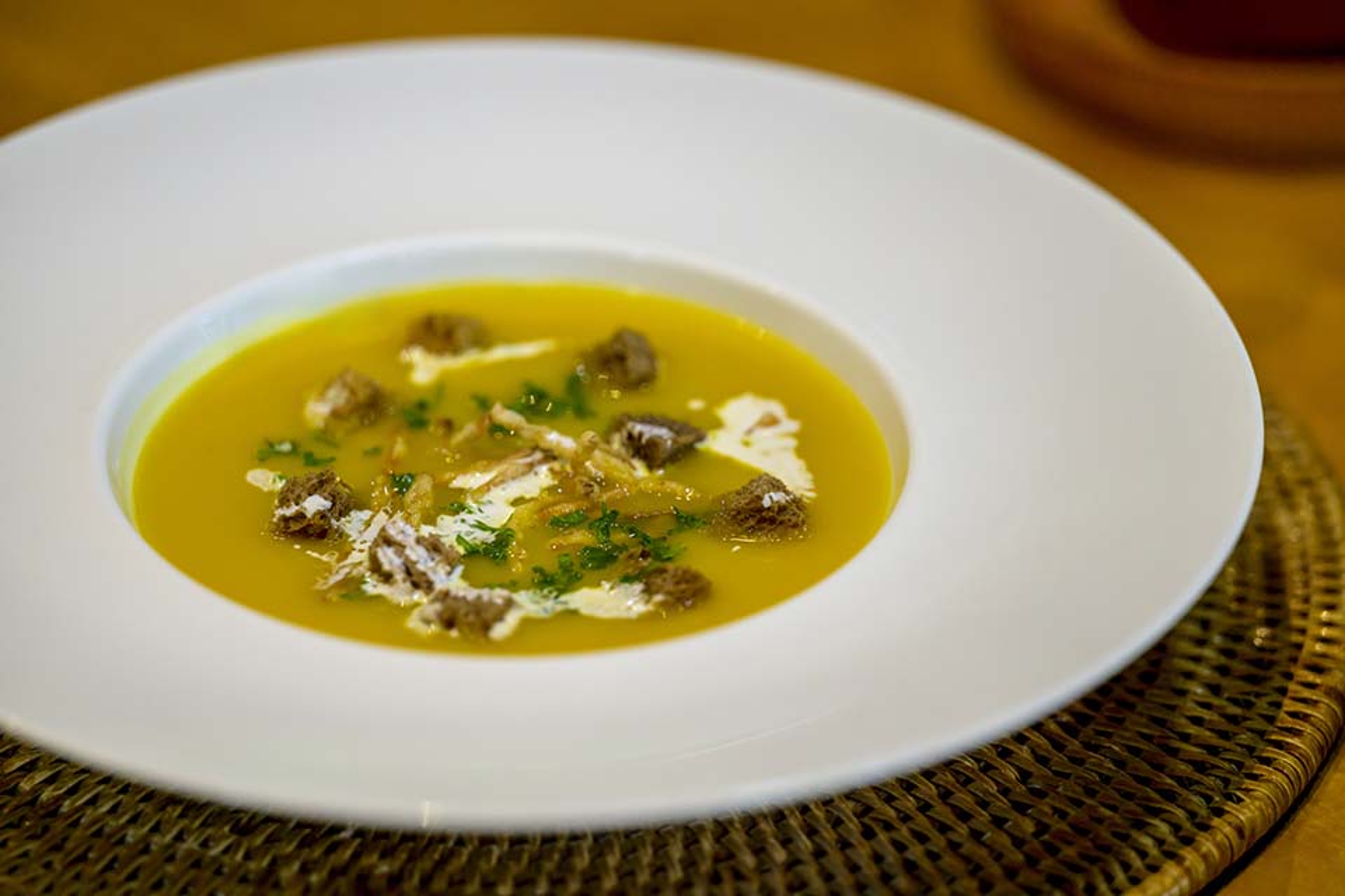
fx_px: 7098
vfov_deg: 7.2
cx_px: 672
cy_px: 448
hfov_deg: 10.8
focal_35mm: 190
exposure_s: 1/320
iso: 1000
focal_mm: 190
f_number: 2.8
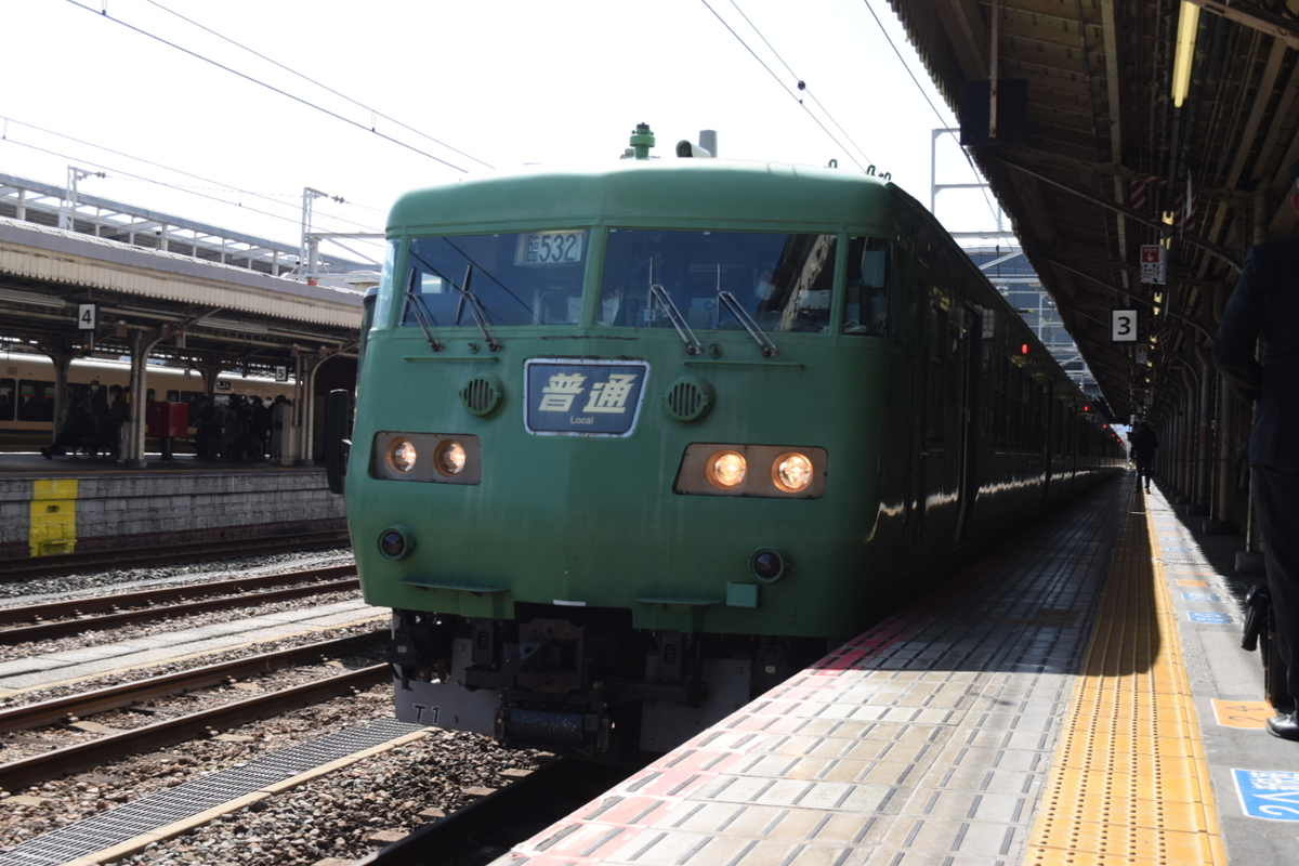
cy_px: 433
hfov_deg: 45.0
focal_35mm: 44
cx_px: 650
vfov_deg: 30.8
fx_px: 1570
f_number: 7.1
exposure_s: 1/200
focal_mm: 29
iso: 100
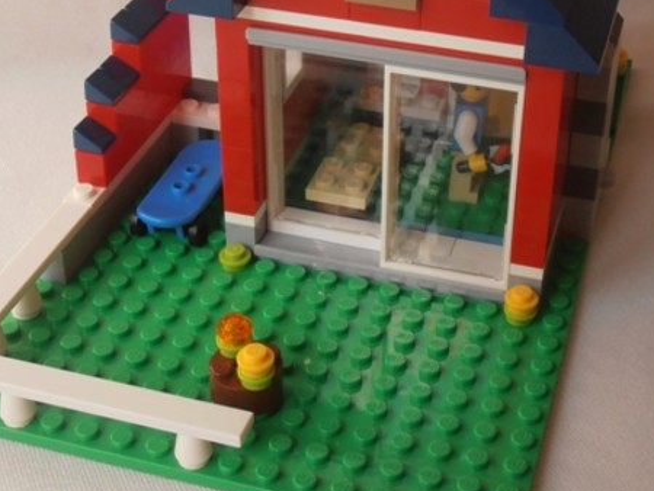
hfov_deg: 26.3
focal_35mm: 74
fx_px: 1399
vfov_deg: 19.7
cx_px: 398
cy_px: 105
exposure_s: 1/160
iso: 80
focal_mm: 6.61
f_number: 3.9
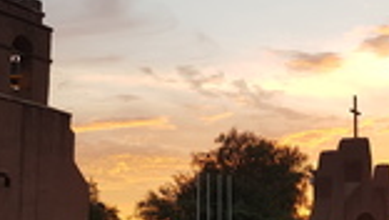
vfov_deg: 16.5
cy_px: 170
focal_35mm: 73
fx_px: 753
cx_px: 248
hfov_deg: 28.8
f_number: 1.7
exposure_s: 1/137
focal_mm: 4.2
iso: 40
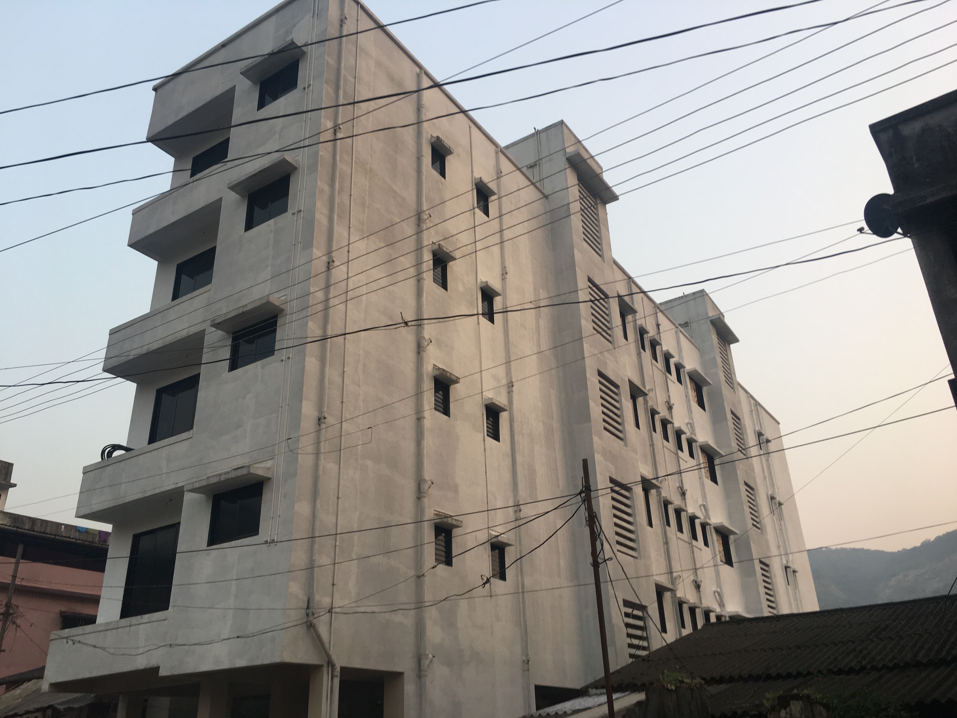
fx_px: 802
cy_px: 359
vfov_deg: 48.2
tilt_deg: +27.3
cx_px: 478
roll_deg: +1.4
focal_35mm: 29
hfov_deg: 61.7
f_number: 2.2
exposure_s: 1/100
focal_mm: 4.15
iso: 25
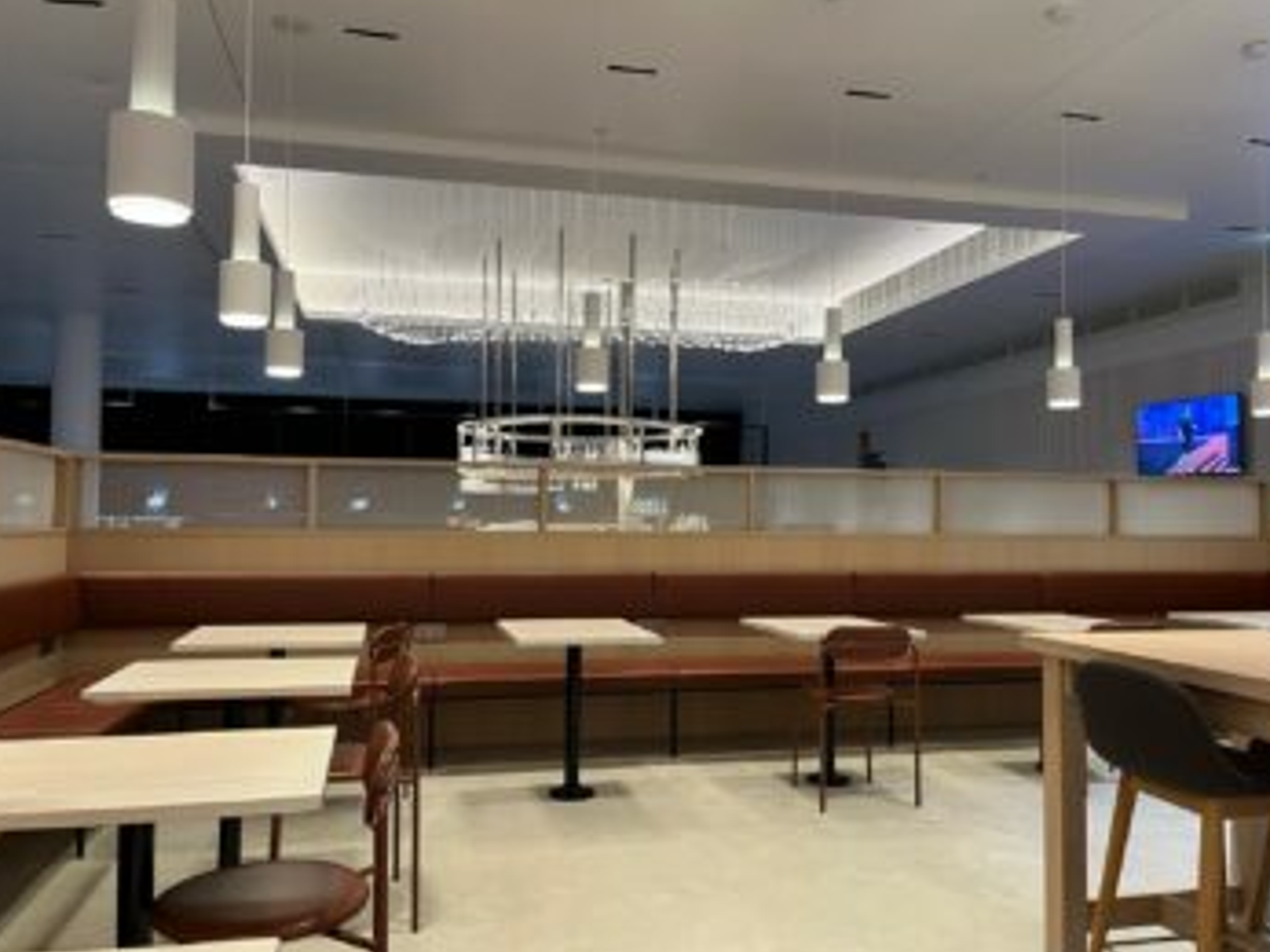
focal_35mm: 27
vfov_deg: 51.3
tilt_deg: +1.2
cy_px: 480
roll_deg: -0.5
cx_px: 637
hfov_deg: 65.3
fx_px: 990
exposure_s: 1/49
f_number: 1.6
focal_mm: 5.1
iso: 160
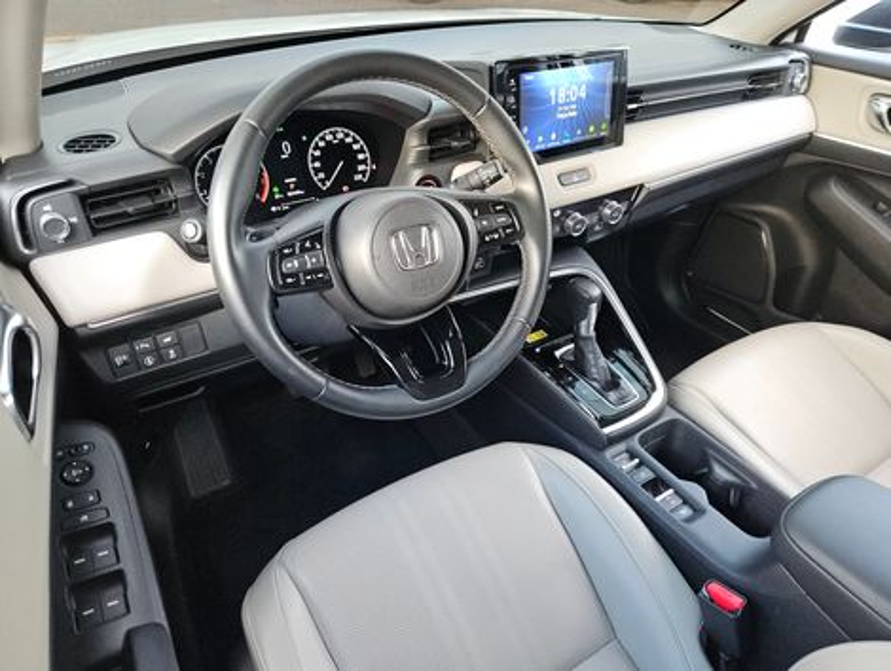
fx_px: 593
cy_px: 336
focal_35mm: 23
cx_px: 446
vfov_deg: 59.0
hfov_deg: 73.8
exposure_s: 1/120
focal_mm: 5.4
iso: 800
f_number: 1.8
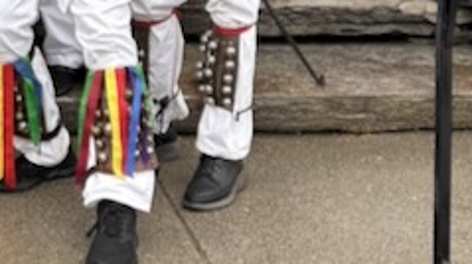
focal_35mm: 76
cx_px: -132
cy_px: -187
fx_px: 950
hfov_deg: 24.5
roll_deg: -0.9
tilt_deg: -8.2
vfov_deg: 14.3
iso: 64
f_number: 1.6
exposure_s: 1/121
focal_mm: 5.96
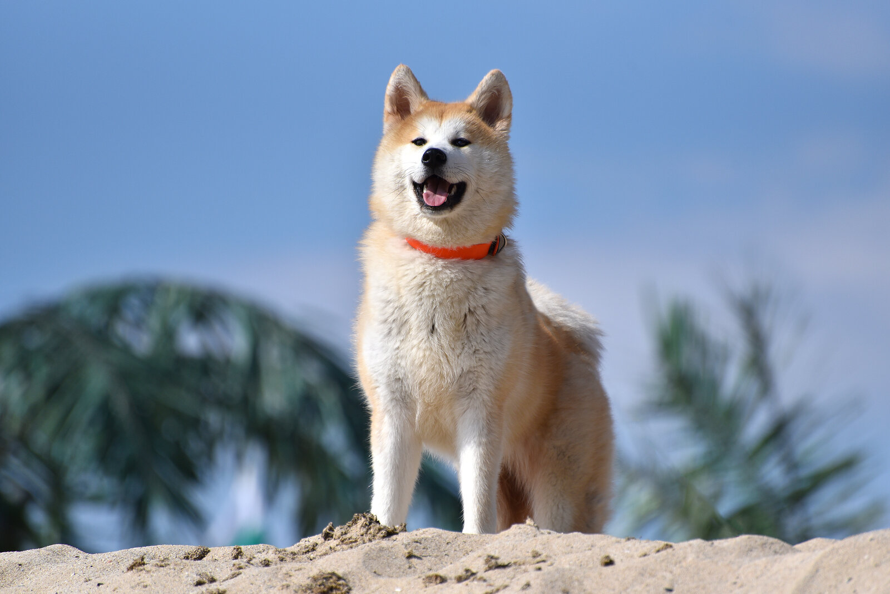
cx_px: 445
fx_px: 7419
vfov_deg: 4.6
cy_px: 297
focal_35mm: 300
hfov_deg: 6.9
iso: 250
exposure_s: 1/3200
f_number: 5.6
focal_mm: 300
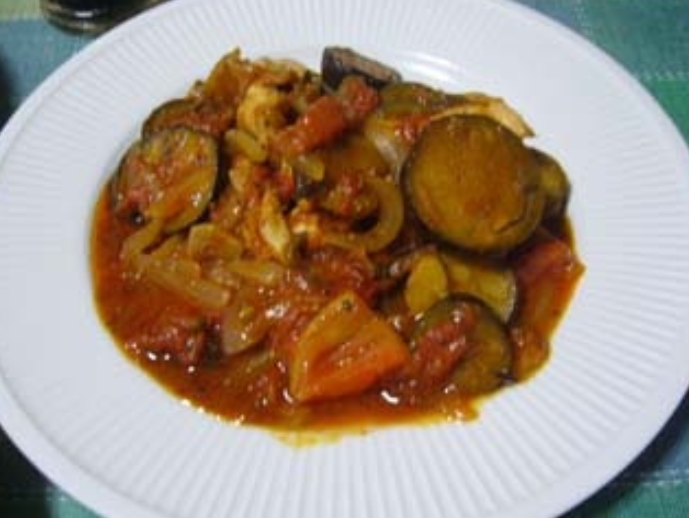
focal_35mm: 39
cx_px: 323
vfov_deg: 36.9
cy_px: 245
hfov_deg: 47.8
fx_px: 777
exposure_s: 1/15
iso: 200
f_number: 2.8
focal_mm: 5.8
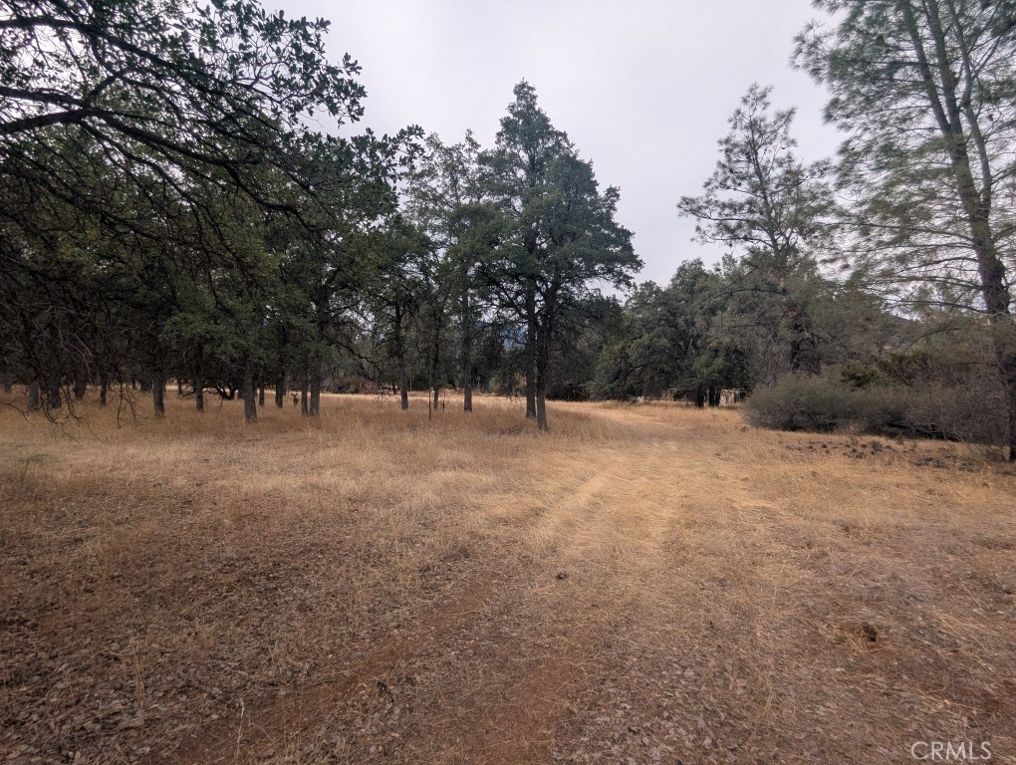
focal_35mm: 16
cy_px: 382
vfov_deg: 78.2
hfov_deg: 94.4
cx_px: 508
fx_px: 470
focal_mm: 2.35
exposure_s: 1/1256
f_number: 2.2
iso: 52
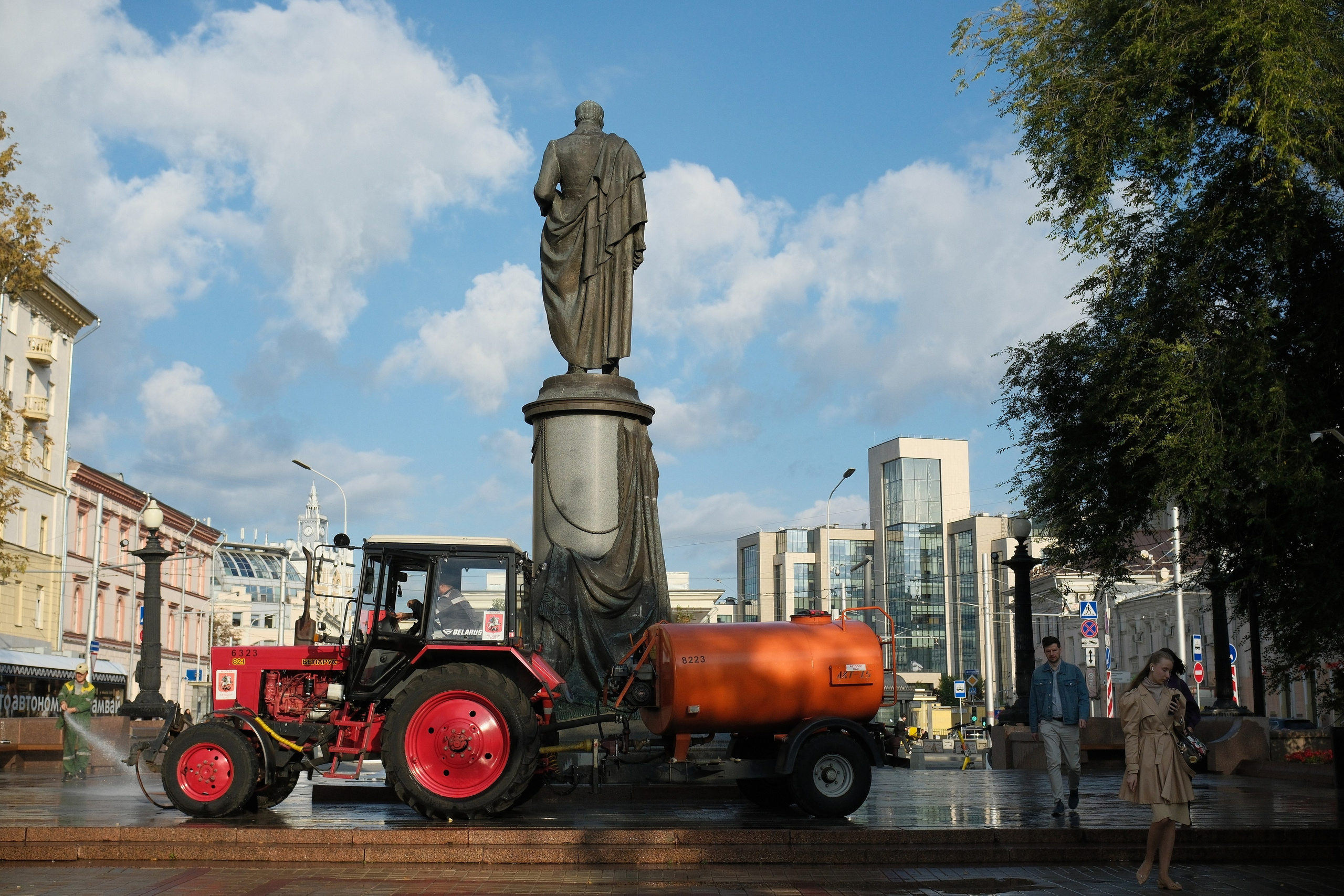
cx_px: 672
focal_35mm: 41
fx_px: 1531
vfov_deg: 32.6
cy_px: 448
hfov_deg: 47.4
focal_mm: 27
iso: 640
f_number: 5.6
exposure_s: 1/3200
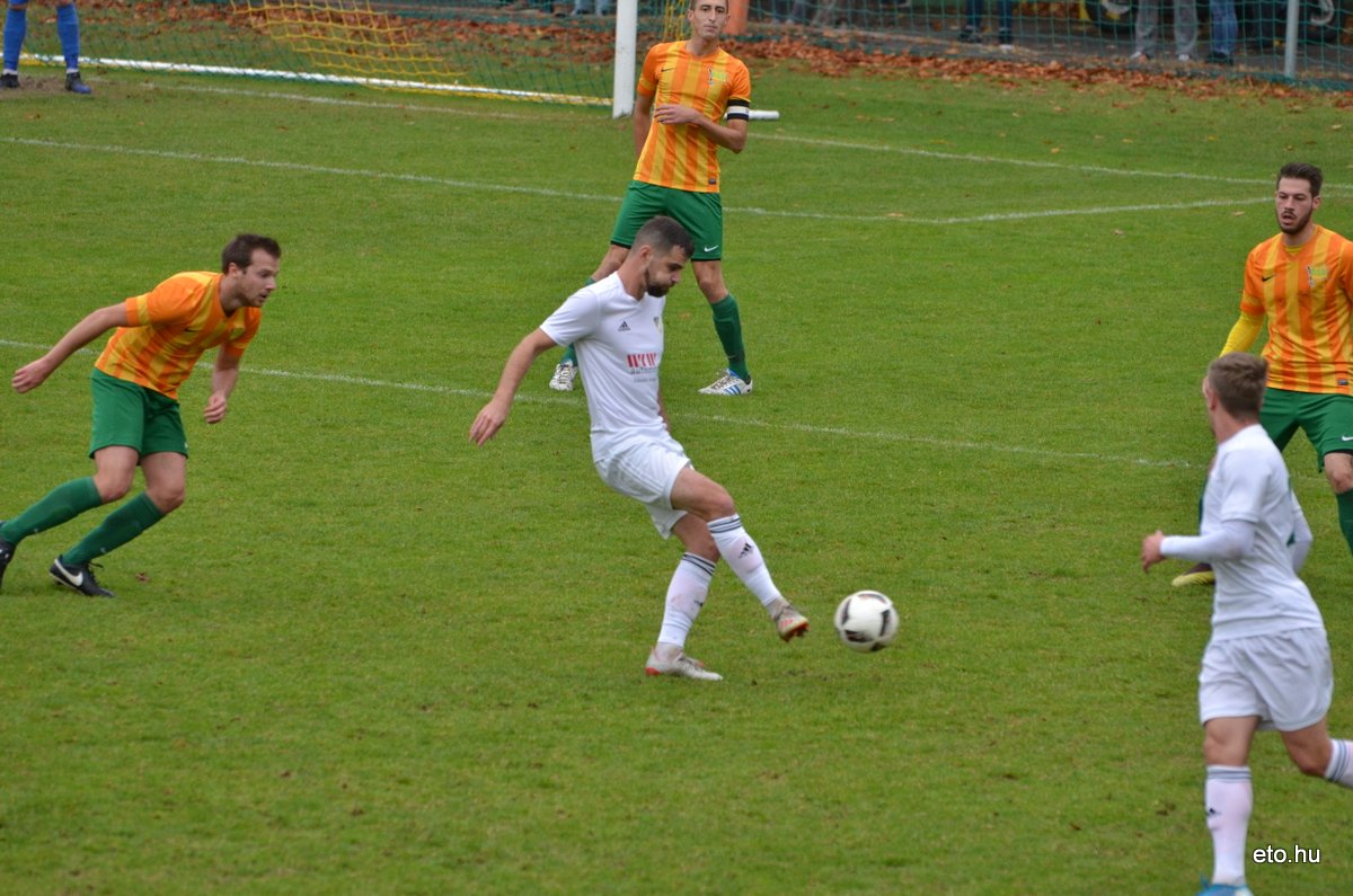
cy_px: 448
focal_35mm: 300
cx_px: 676
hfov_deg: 6.9
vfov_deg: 4.6
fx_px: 11252
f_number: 5.3
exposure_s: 1/1250
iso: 800
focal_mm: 200
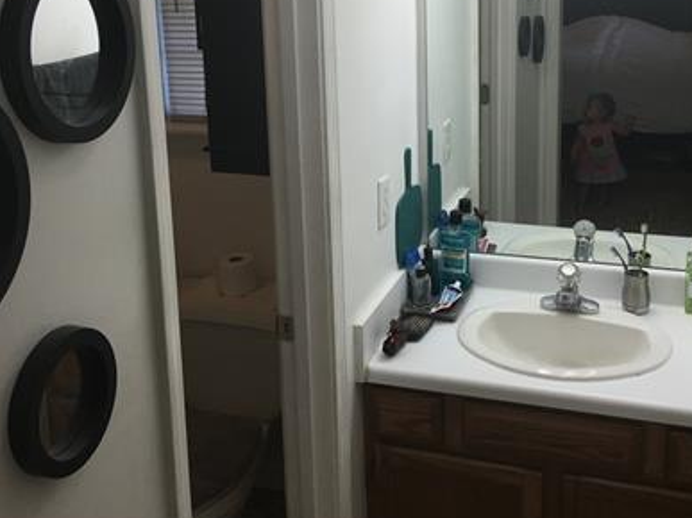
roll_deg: +0.2
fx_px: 959
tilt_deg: -12.4
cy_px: 145
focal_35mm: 48
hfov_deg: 39.6
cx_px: 399
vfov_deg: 29.9
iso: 25
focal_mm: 4.15
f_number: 2.2
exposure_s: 1/40
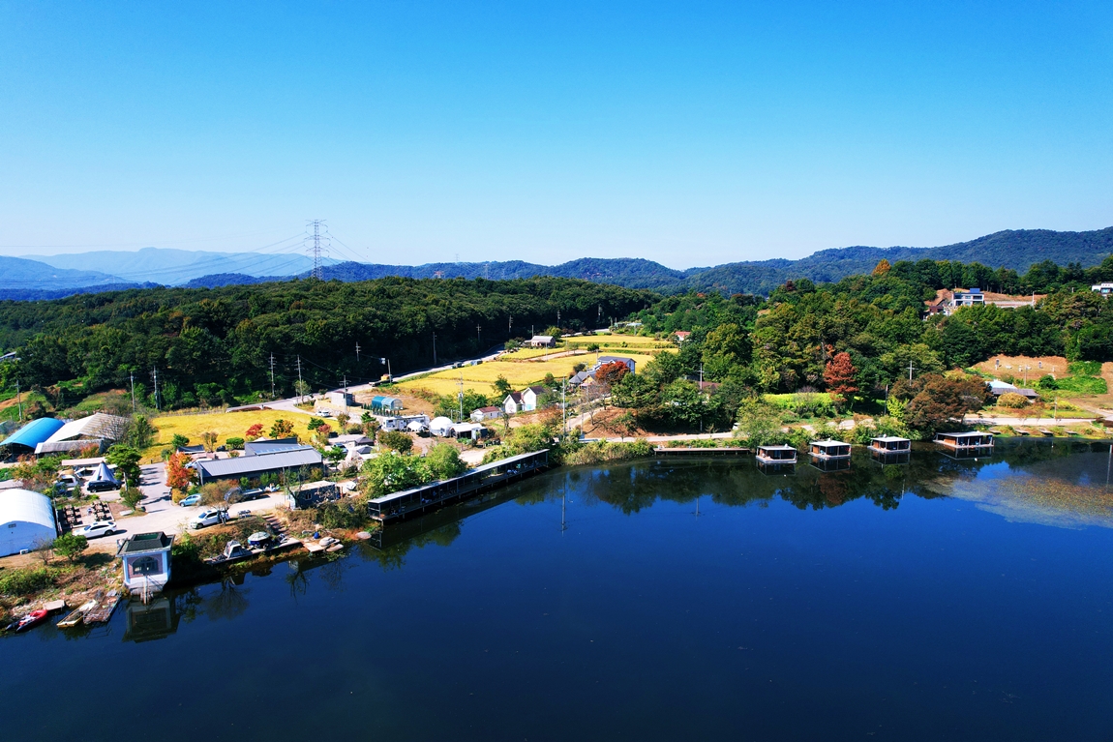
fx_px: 680
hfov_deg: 78.6
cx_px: 556
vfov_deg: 57.2
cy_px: 371
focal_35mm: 22
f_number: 2.8
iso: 110
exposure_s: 1/1250
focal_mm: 8.38
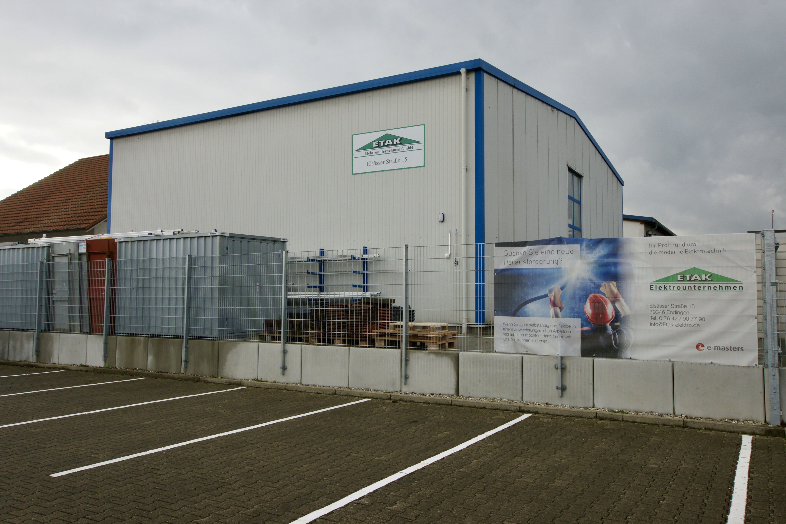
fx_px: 655
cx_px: 393
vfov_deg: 43.6
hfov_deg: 61.9
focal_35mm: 30
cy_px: 262
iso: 200
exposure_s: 1/60
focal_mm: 20
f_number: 11
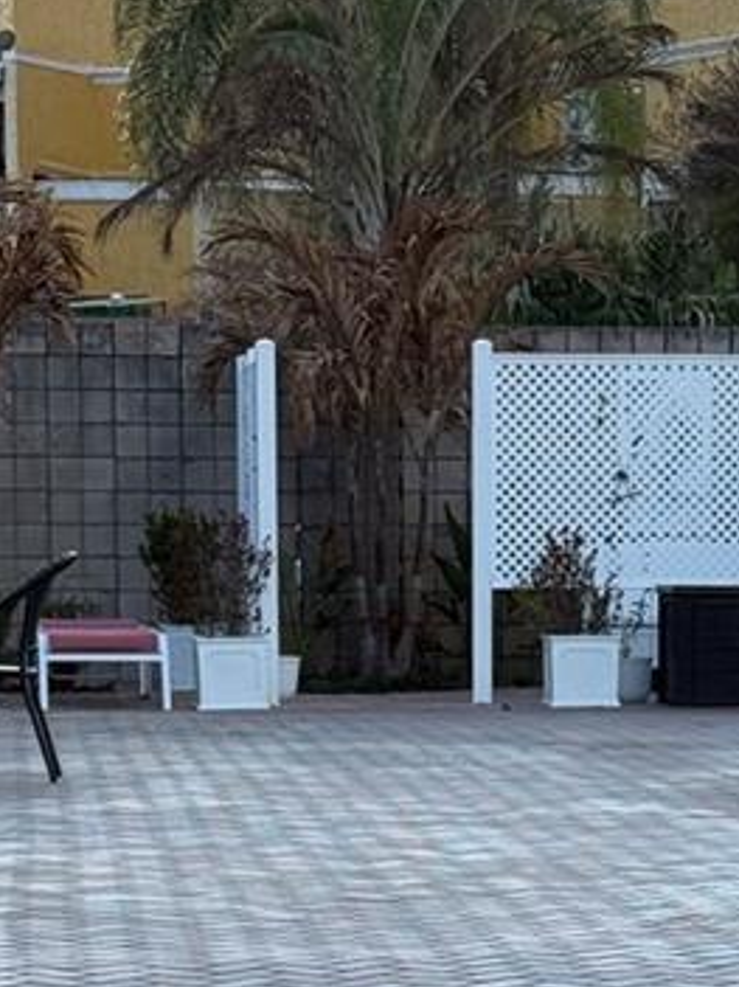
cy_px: 1175
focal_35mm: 164
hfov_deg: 9.0
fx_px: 4671
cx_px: 584
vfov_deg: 11.8
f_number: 1.78
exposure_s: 1/1575
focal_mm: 6.76
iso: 100
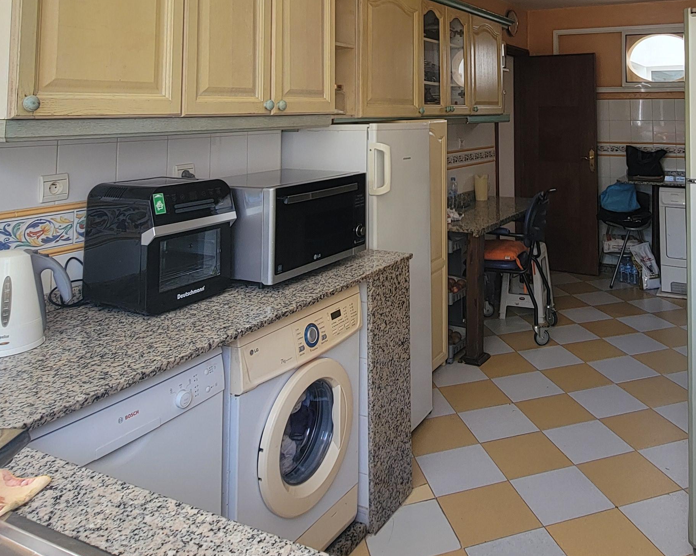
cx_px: 466
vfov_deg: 46.4
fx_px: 577
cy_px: 54
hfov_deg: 60.7
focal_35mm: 28
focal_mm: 2.2
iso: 50
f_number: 2.2
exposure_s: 1/60
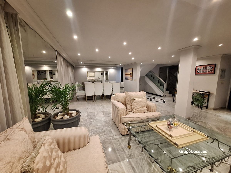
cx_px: 116
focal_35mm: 13
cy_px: 86
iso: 250
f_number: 2.2
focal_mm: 1.74
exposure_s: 1/24
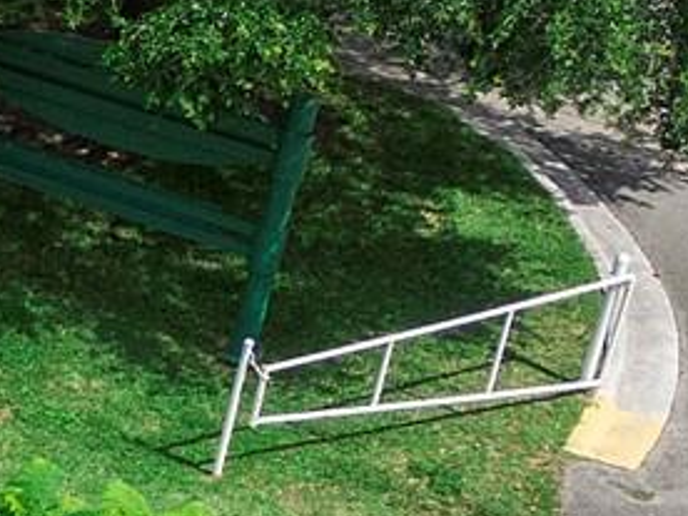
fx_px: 4154
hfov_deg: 8.2
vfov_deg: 7.1
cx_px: -1294
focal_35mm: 209
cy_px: 629
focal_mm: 6.08
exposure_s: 1/800
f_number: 3.3
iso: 100
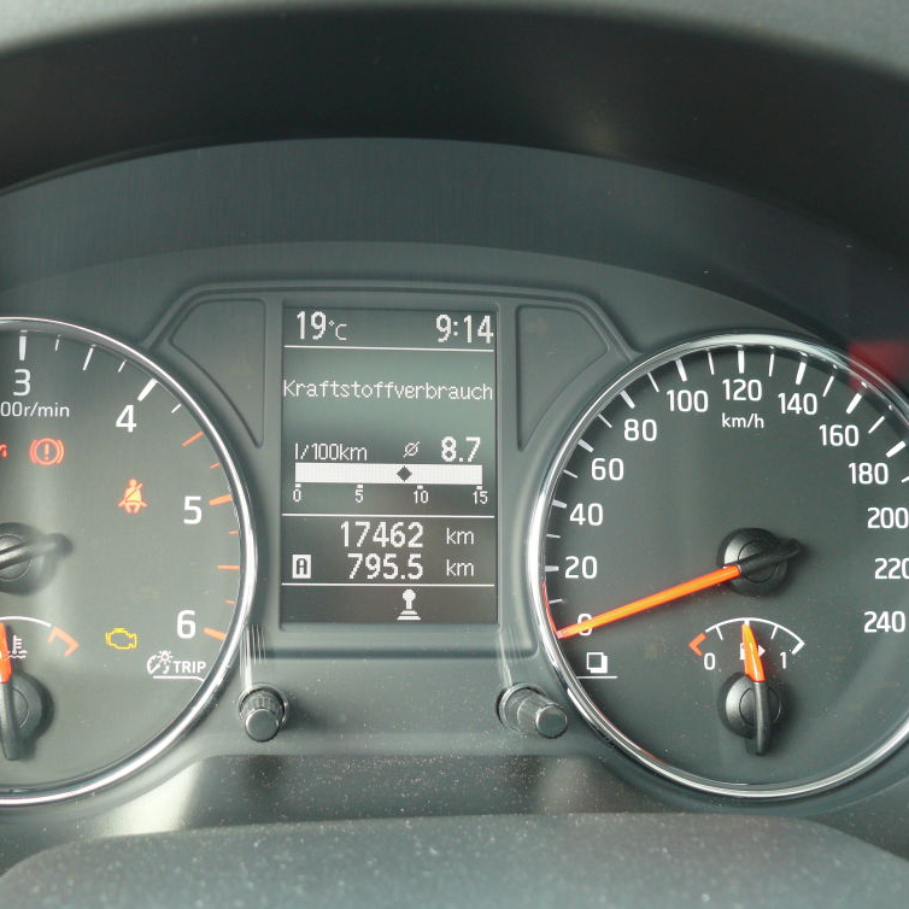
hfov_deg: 39.9
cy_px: 450
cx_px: 364
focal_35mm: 42
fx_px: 1248
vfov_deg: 40.0
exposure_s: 1/30
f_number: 2.8
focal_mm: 7.4
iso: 125
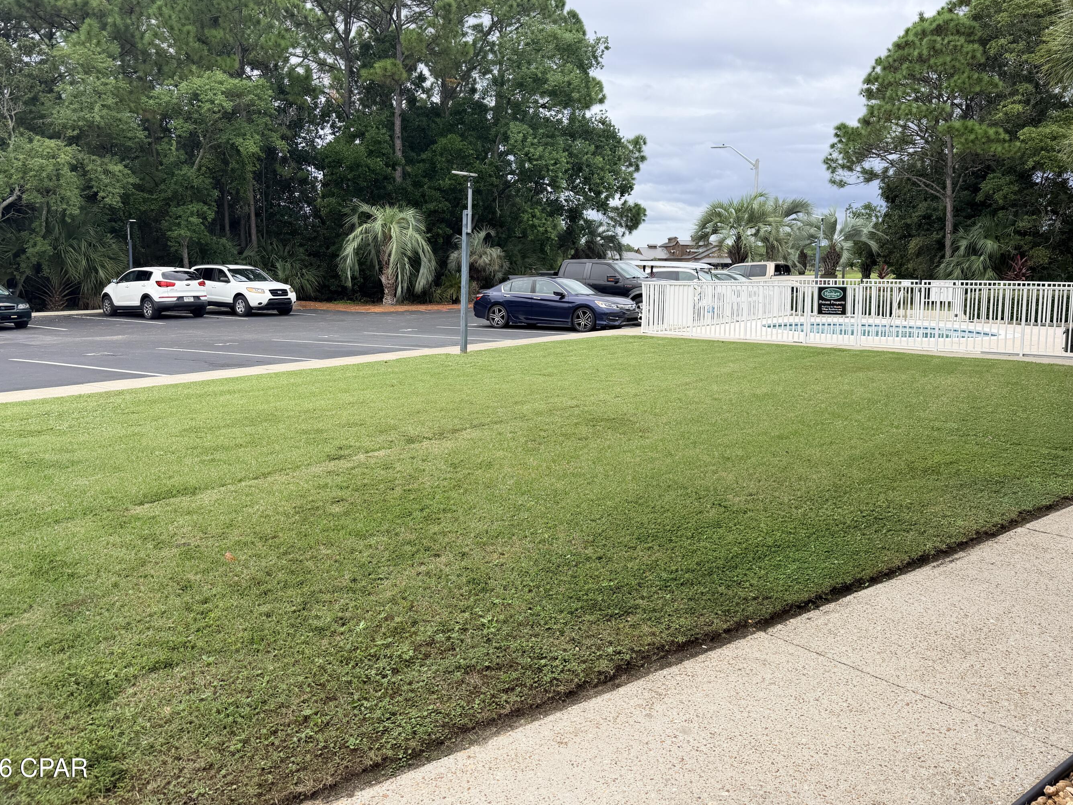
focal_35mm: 27
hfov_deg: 65.3
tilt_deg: -6.3
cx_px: 539
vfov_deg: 51.2
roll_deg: -0.5
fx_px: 837
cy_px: 357
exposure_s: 1/1770
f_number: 1.78
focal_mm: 6.76
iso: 80
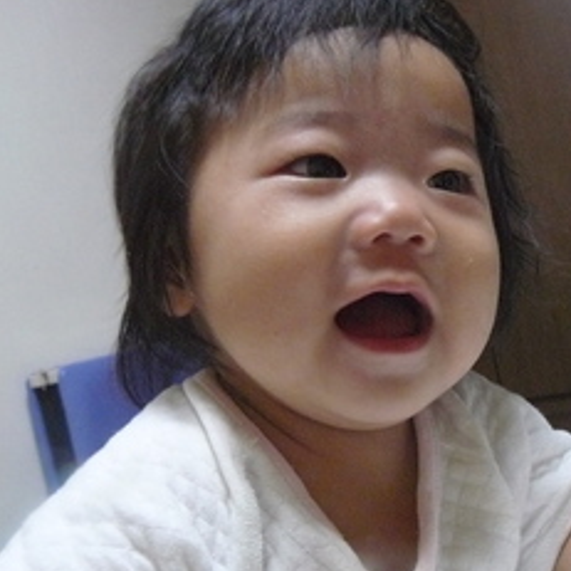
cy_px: 284
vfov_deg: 31.1
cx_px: 316
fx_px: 1026
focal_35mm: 55
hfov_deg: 31.1
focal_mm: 6
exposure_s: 1/25
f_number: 2.8
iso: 400
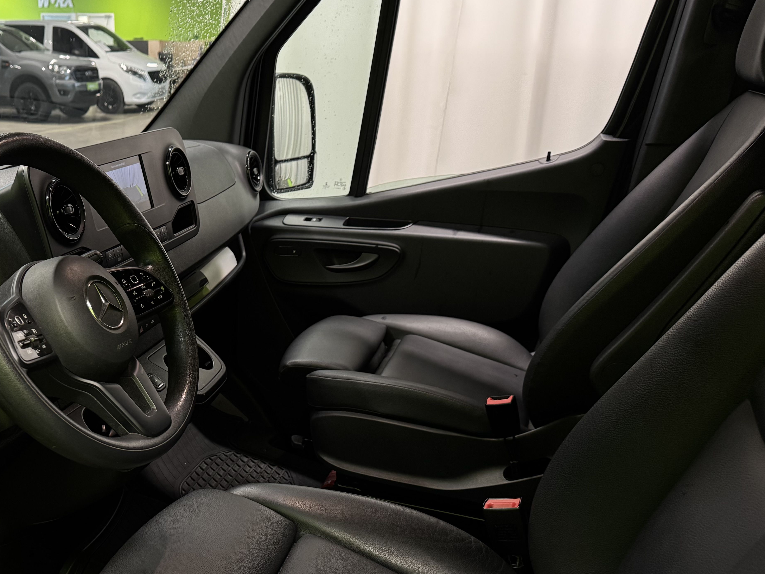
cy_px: 411
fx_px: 818
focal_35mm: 37
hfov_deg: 48.3
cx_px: 194
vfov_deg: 37.9
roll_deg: +0.7
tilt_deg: -24.6
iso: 500
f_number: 1.78
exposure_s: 1/50
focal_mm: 6.76
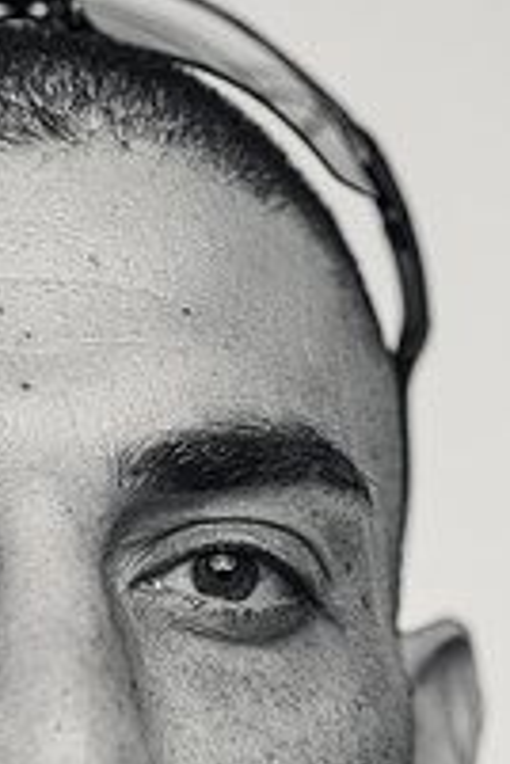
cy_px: 775
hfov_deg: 9.2
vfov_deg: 13.7
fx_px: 3145
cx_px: 69
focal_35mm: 148
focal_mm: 66
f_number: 4
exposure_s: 1/250
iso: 100
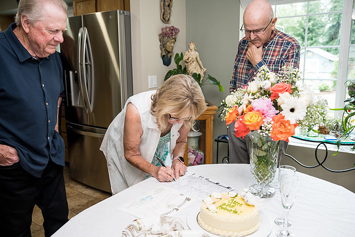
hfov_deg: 58.7
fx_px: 316
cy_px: 118
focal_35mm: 32
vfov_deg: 41.1
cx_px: 178
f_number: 4
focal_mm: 32
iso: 1600
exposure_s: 1/320
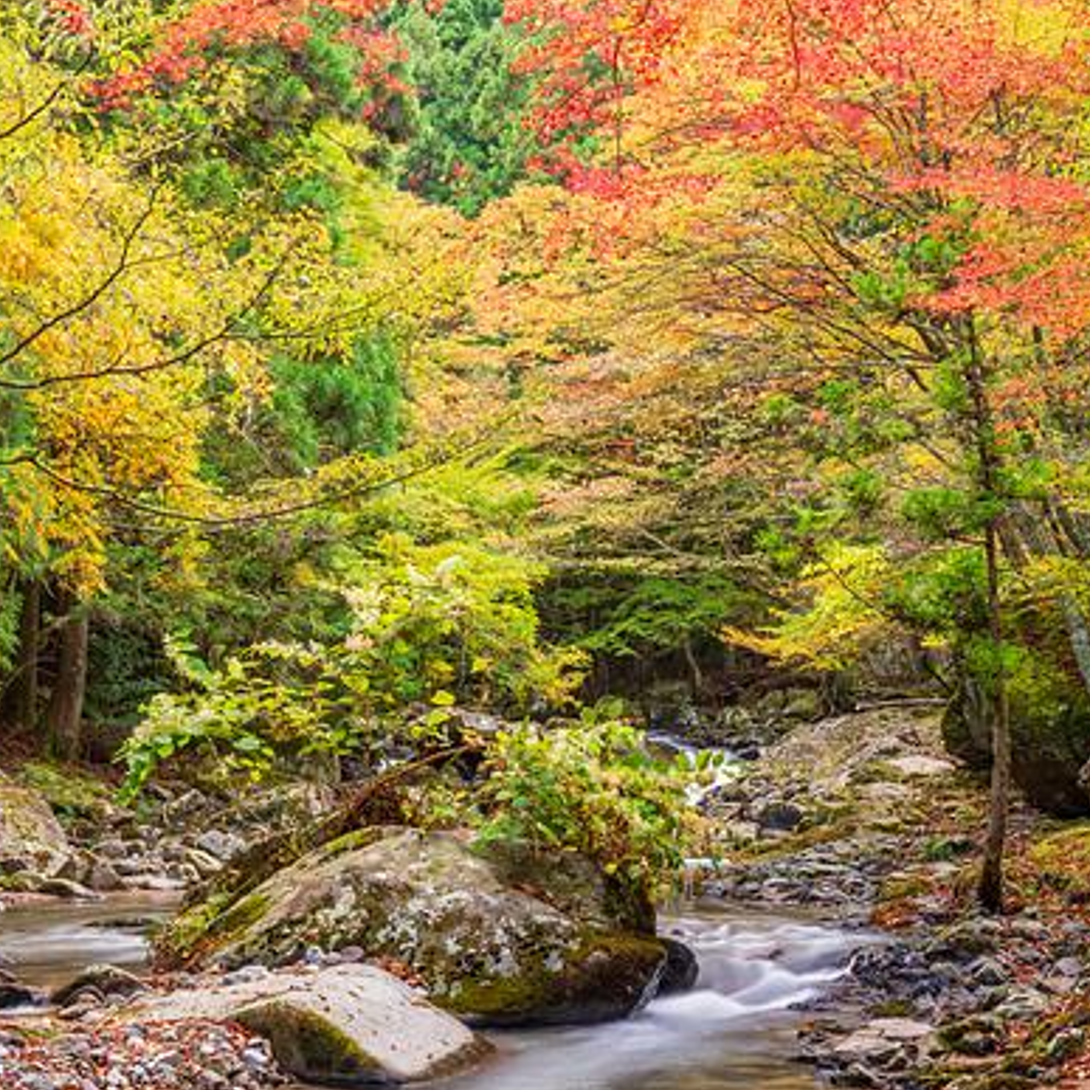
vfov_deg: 26.5
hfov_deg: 26.5
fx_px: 2316
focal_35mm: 65
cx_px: 611
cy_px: 551
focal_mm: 50
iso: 50
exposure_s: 2.5
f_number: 16
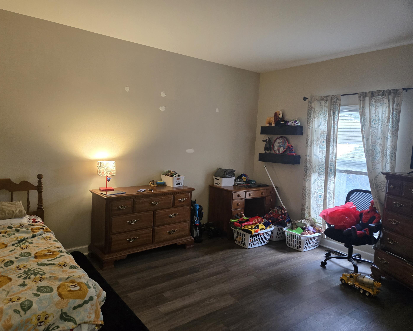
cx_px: 196
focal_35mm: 24
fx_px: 293
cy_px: 165
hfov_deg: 70.2
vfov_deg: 58.8
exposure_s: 1/120
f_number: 1.8
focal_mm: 5.4
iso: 400
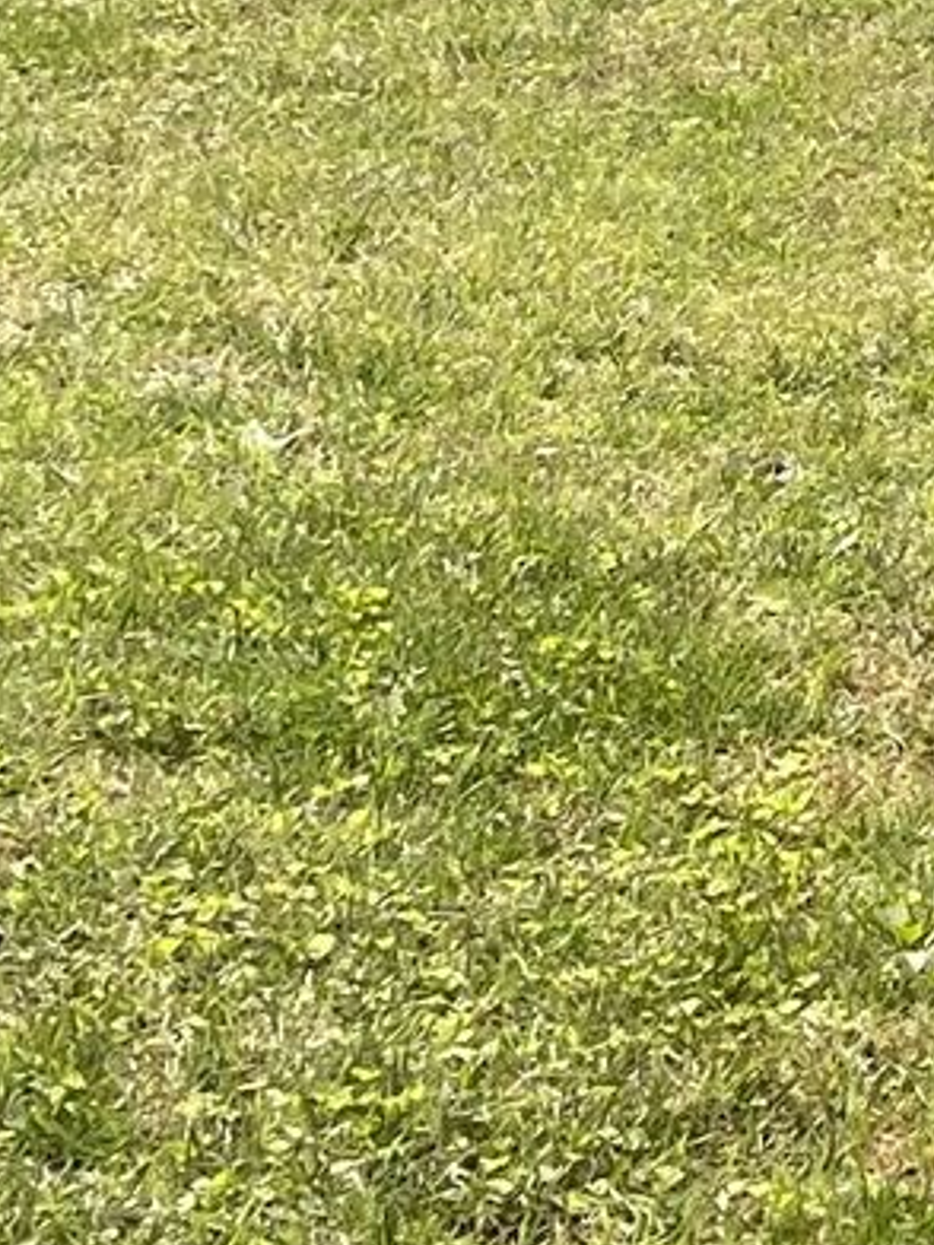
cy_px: -534
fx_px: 5288
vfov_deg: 12.8
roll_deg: +1.7
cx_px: 1487
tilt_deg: -2.2
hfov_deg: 9.7
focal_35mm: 147
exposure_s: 1/256
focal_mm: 5.1
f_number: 1.6
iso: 32
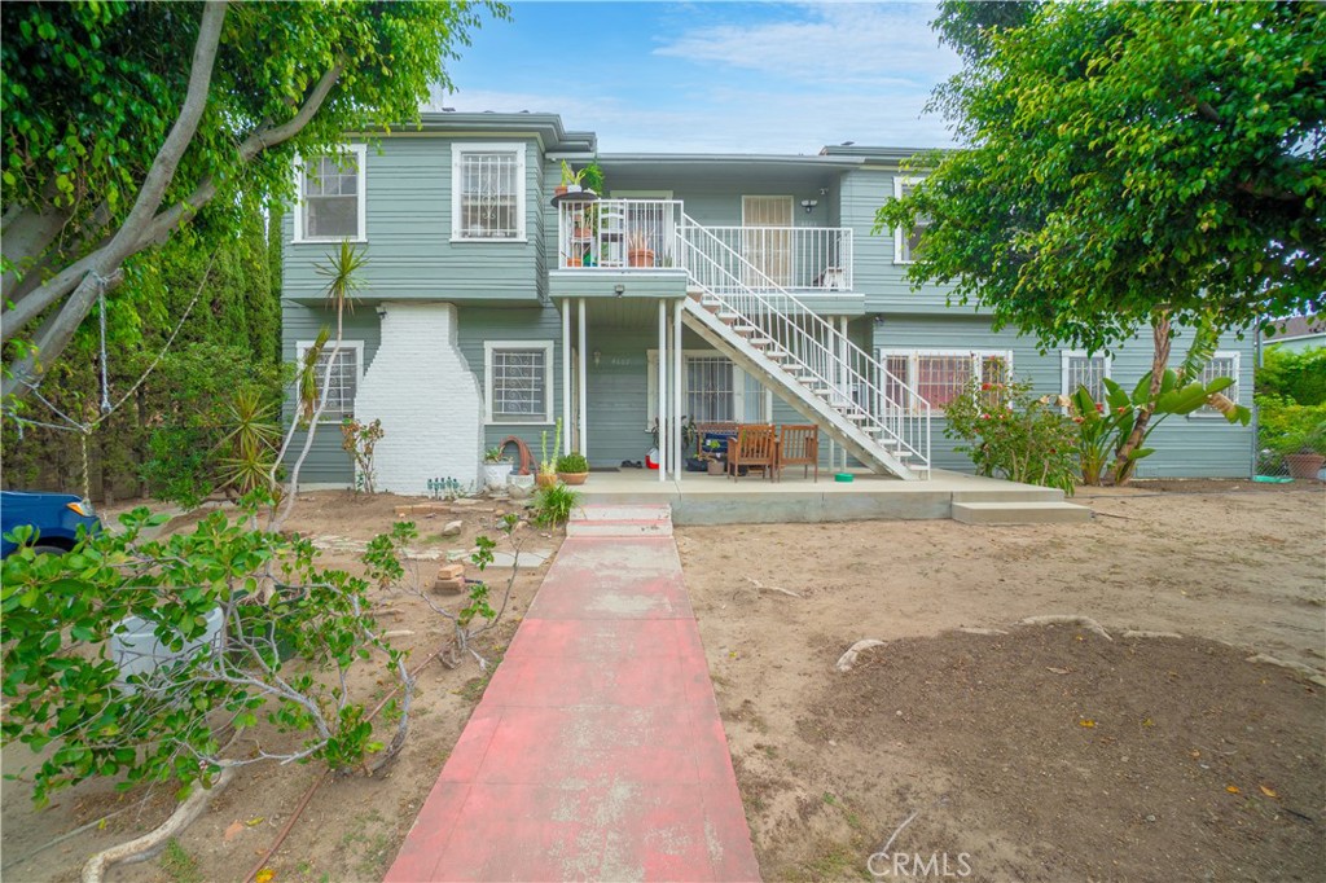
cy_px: 442
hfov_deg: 100.4
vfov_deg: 77.3
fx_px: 552
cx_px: 663
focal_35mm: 15
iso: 160
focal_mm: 10
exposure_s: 1/125
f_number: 7.1
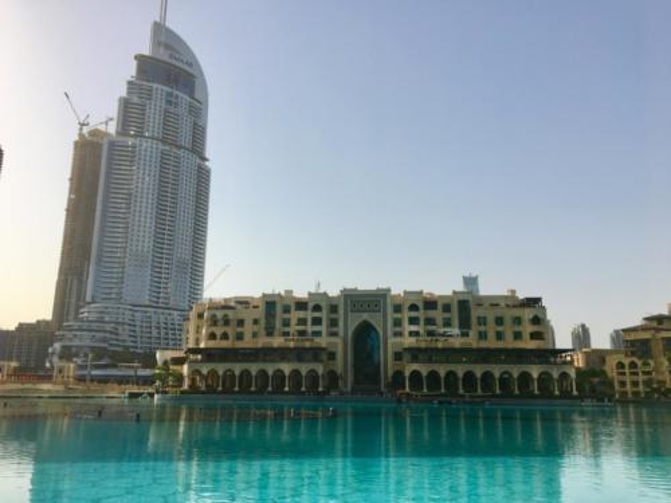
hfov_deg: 61.7
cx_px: 336
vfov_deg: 48.2
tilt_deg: +13.4
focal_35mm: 29
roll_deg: -1.7
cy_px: 252
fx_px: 562
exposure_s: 1/1748
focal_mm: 4.15
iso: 25
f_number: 2.2
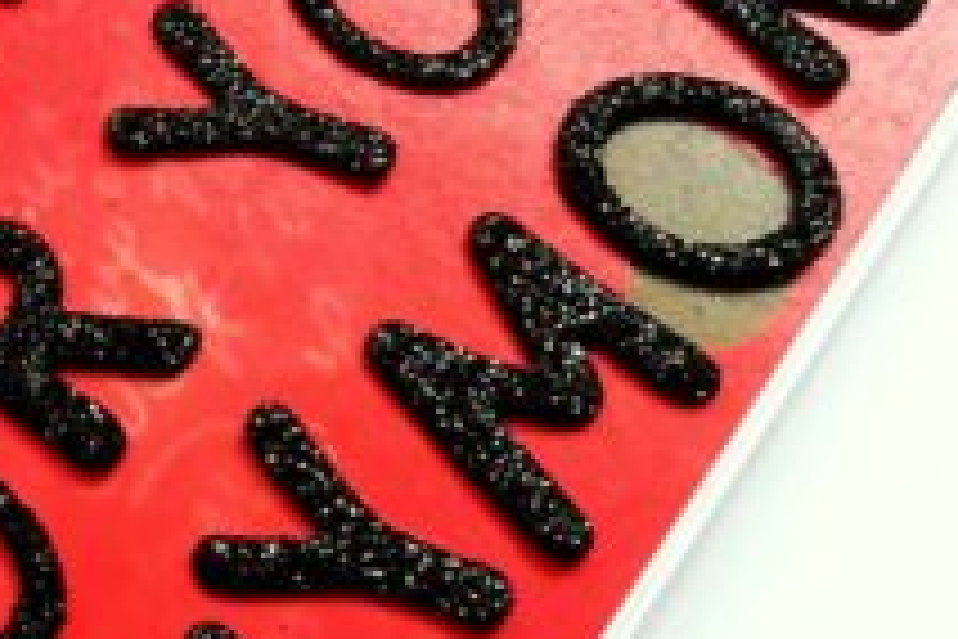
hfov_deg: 24.7
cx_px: -121
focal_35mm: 76
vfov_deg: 17.8
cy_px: 126
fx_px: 2022
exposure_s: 1/60
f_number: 2.2
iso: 64
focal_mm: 3.83
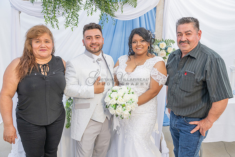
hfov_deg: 58.7
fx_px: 209
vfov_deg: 41.1
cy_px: 78
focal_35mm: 32
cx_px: 118
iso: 200
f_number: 5.6
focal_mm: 32
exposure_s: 1/125
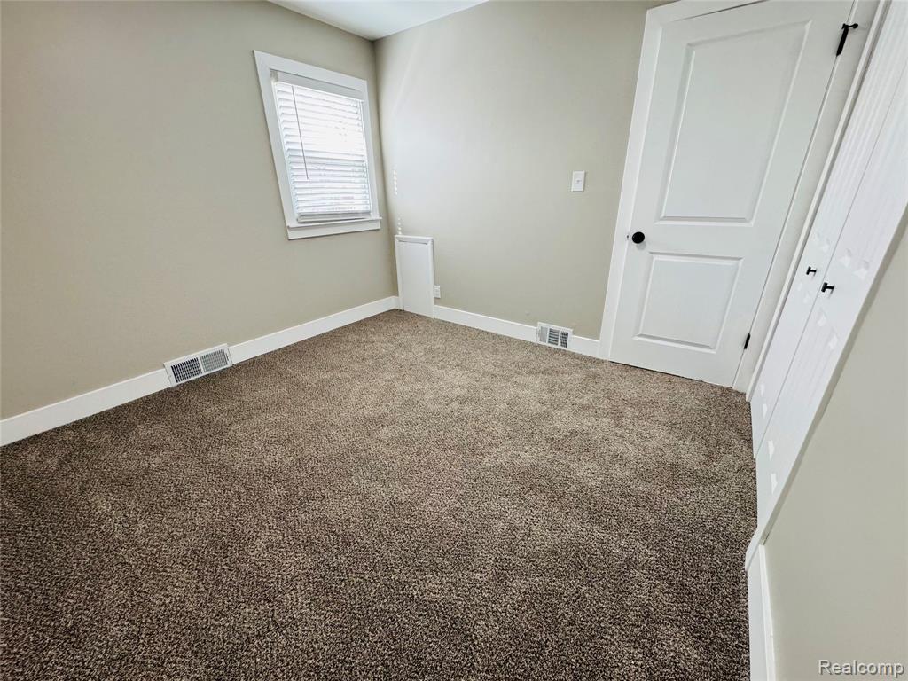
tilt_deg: -23.5
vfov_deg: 85.7
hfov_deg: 102.1
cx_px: 454
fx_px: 367
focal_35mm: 14
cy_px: 340
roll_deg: +0.7
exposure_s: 1/120
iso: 250
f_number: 2.2
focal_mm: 2.22
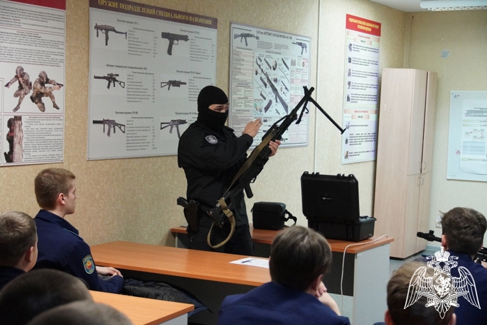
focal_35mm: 64
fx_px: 873
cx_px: 244
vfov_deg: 21.1
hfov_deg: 31.2
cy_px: 162
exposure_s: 1/100
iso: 6400
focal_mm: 43
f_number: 5
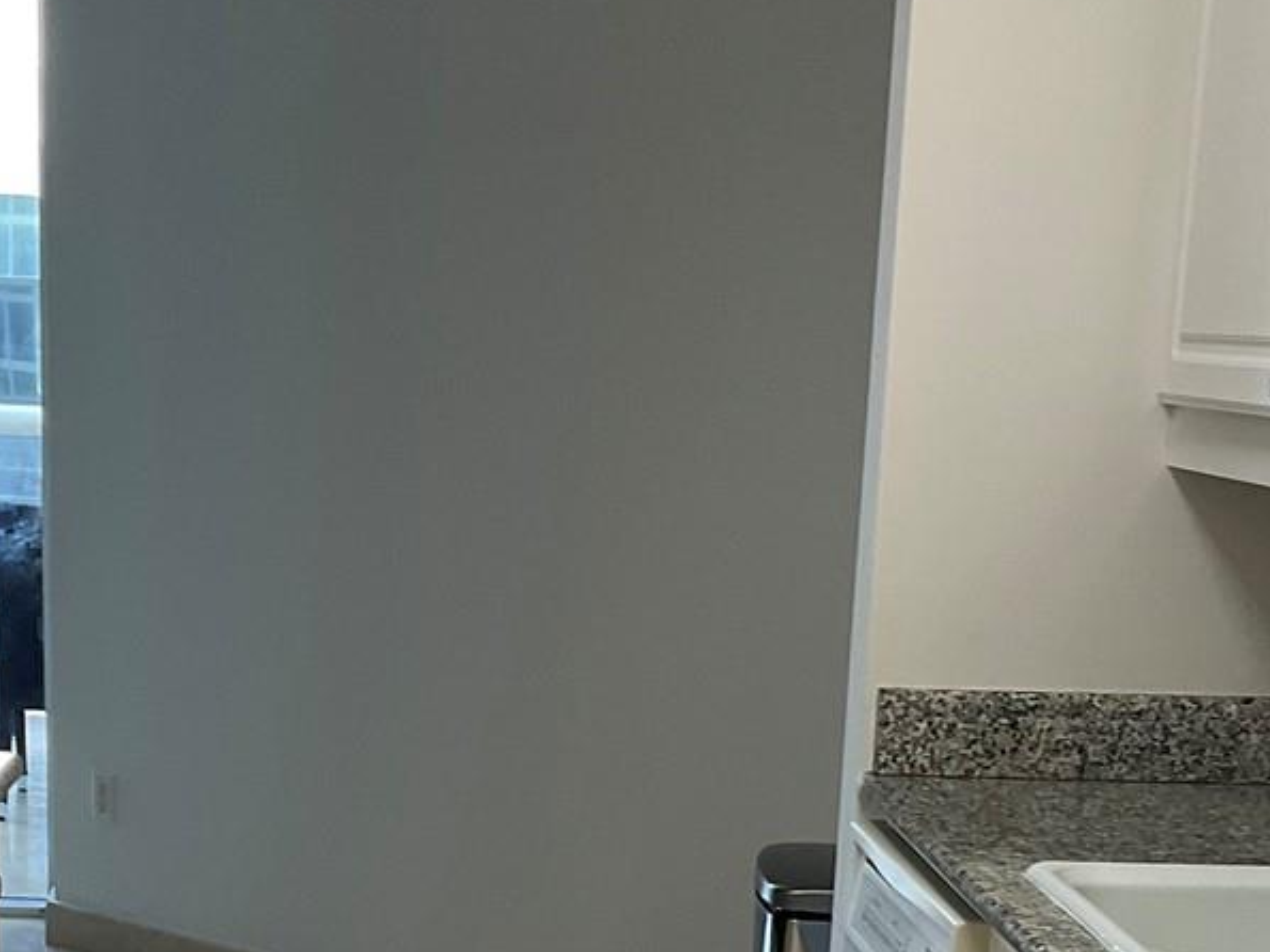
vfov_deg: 18.1
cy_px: 1078
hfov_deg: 25.0
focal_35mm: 78
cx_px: 591
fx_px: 2861
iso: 50
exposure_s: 1/60
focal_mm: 3
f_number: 1.8
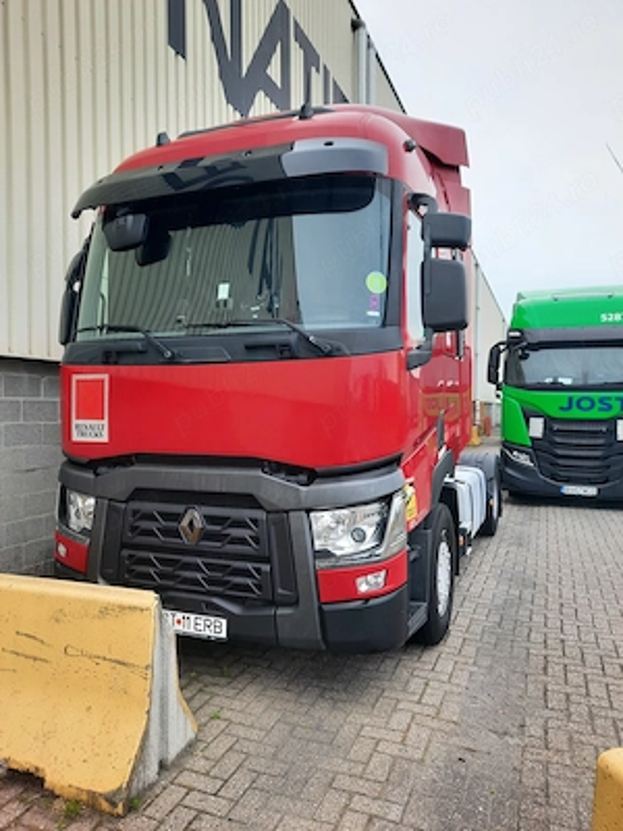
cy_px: 416
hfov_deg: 54.9
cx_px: 312
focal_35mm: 25
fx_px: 600
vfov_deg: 69.4
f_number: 2
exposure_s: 1/50
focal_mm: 4.6
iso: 40
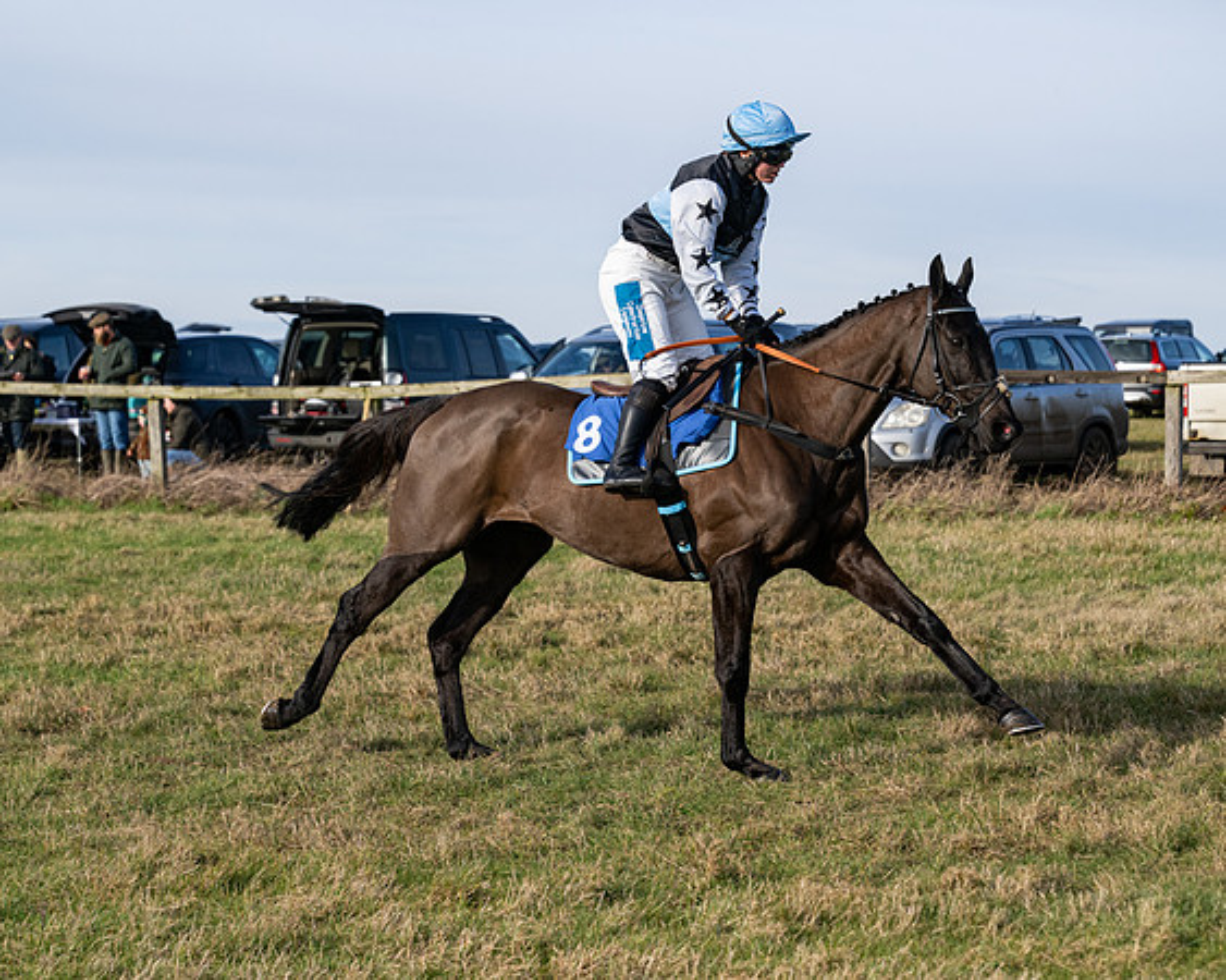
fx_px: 3588
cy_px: 496
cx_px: 438
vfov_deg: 15.6
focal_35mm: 99
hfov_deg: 19.3
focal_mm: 82
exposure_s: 1/2500
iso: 400
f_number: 5
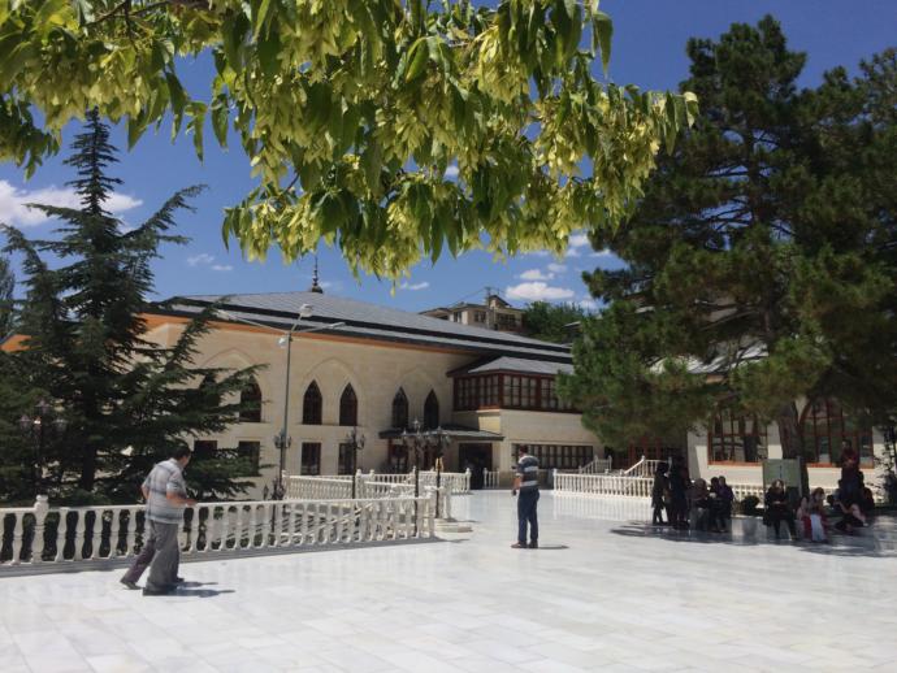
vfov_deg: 48.3
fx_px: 752
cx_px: 448
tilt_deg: +9.0
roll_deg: -0.2
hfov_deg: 61.6
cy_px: 336
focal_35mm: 29
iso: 32
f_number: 2.2
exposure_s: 1/4115
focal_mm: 4.15
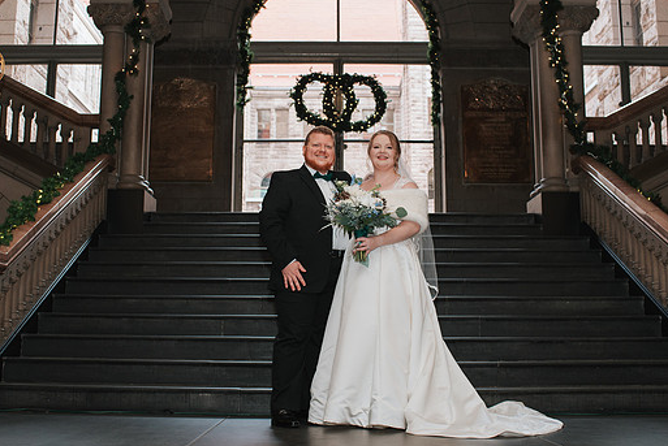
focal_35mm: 45
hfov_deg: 43.5
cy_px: 211
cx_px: 312
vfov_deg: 29.9
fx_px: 836
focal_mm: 35
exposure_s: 1/200
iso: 1000
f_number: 3.5
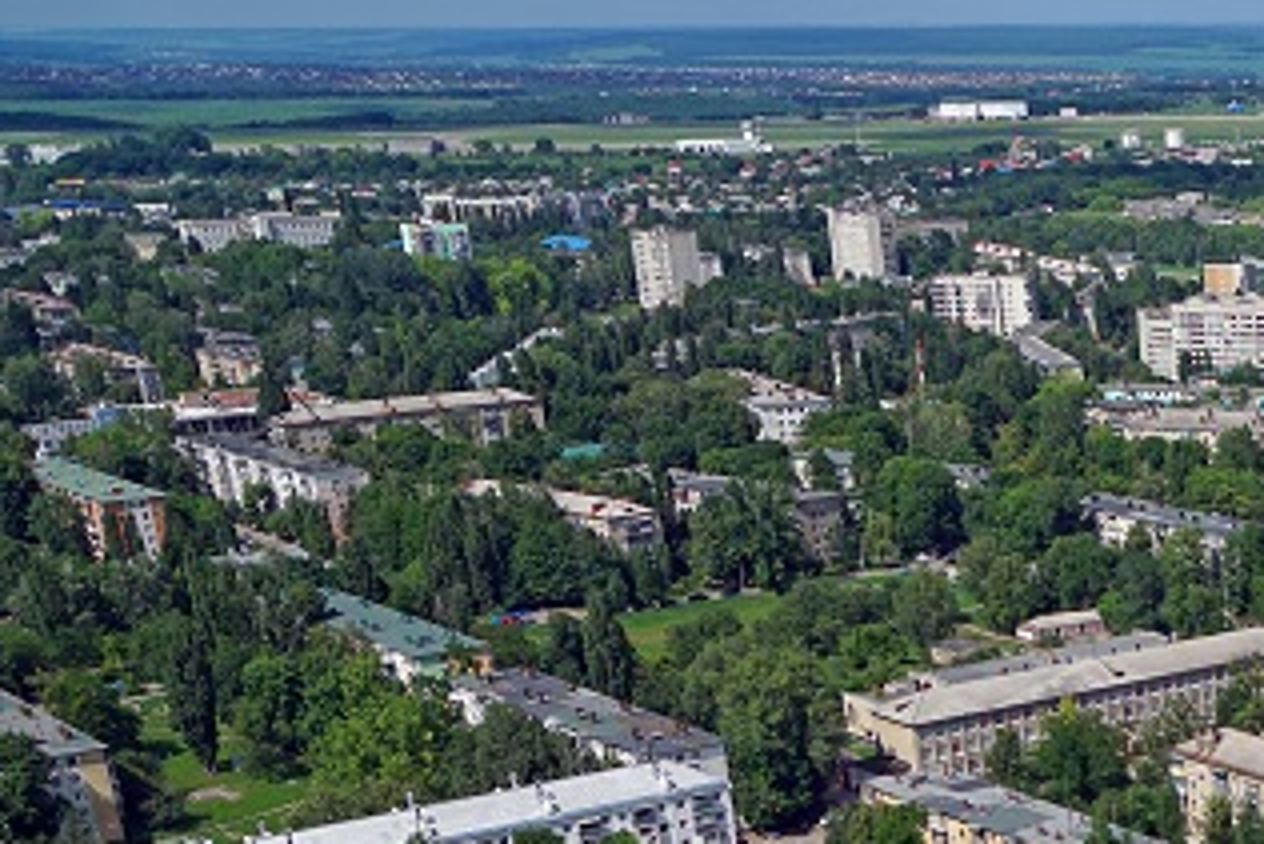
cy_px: 1166
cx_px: 1756
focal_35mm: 76
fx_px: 2670
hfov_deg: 22.9
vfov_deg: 16.7
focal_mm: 24
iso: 200
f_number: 5
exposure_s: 1/1600
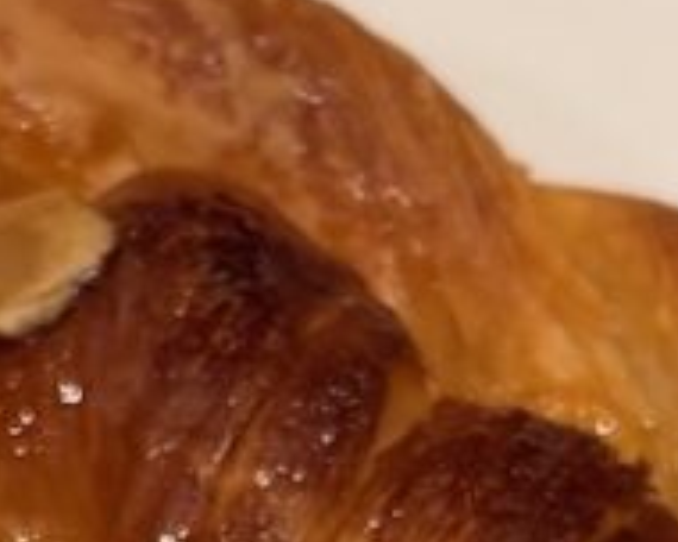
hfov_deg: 7.0
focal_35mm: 273
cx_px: -64
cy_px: 1177
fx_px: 5478
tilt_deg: -51.2
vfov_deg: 5.5
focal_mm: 5.96
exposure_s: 1/50
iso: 100
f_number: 1.6
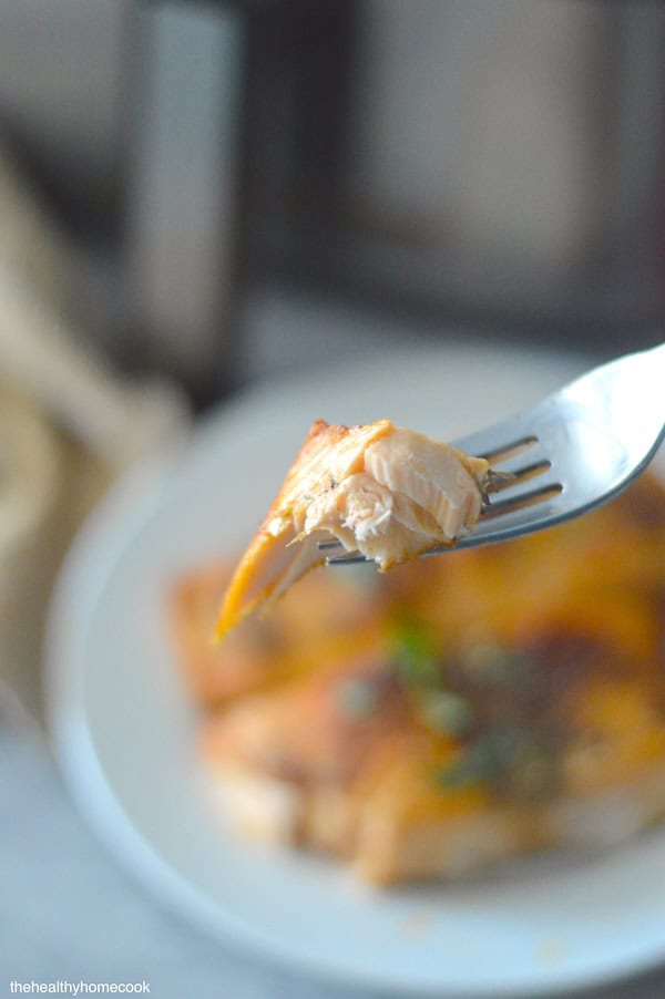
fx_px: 2081
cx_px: 332
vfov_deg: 27.0
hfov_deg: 18.2
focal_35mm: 75
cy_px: 500
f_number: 2
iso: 3200
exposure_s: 1/250
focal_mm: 50
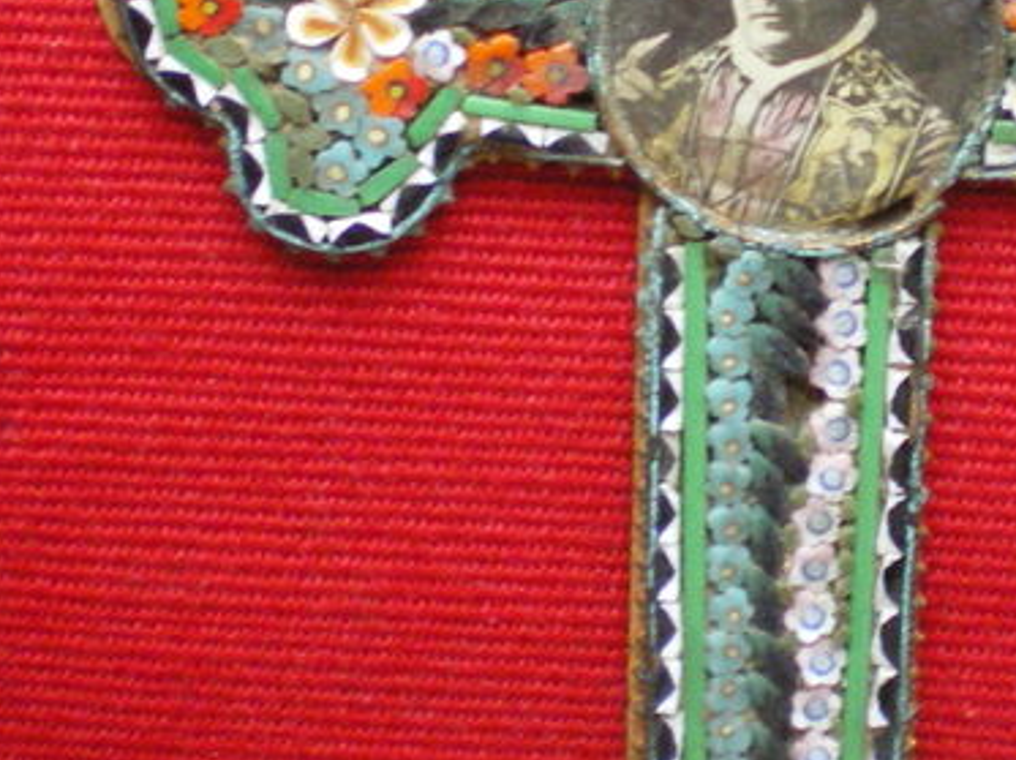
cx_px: 752
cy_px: 283
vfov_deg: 14.5
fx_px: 2991
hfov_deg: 19.2
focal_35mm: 102
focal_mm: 6.3
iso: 400
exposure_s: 1/50
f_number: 3.1
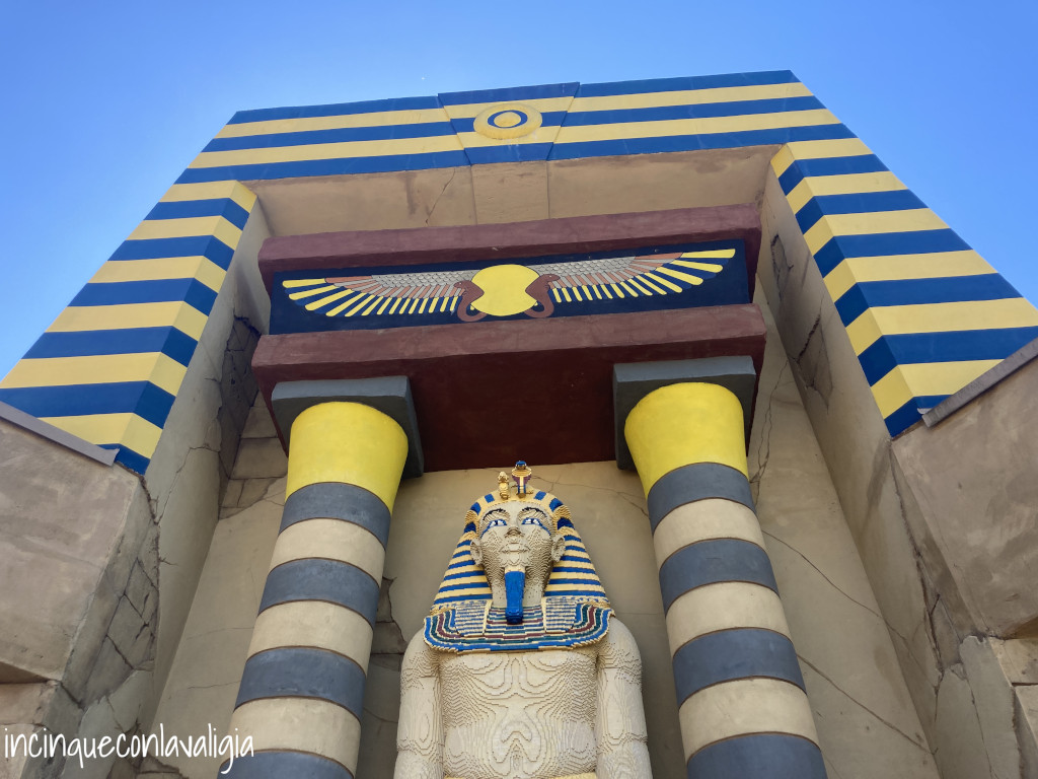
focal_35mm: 28
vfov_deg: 49.7
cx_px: 519
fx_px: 840
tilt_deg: +48.6
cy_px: 390
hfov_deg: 63.4
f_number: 1.8
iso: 20
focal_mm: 3.99
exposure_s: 1/481
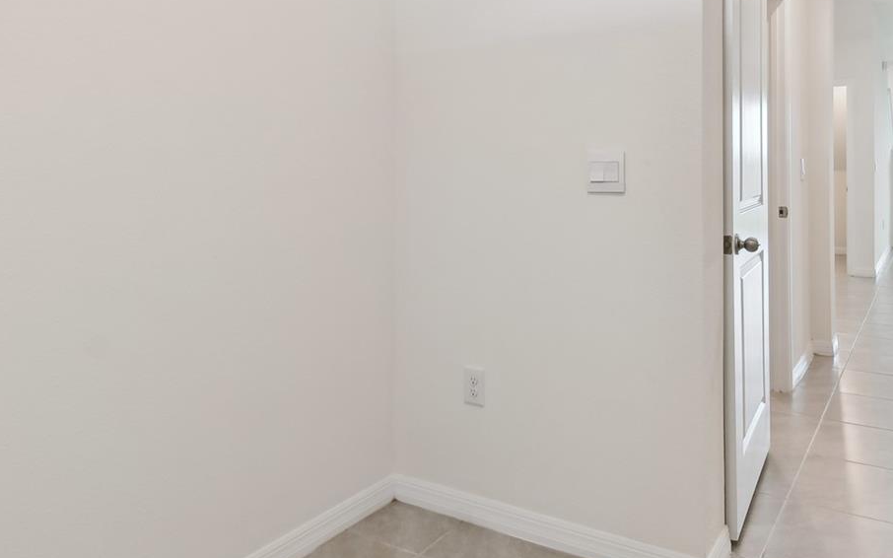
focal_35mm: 27
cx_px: 532
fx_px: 657
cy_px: 164
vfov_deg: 45.0
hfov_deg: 67.8
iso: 100
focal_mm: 10
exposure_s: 1/5
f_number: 7.1
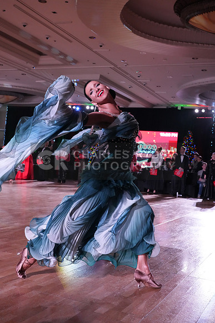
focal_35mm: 42
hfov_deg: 31.9
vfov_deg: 46.4
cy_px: 162
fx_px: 376
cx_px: 108
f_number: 5.6
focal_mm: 42
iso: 6400
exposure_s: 1/320
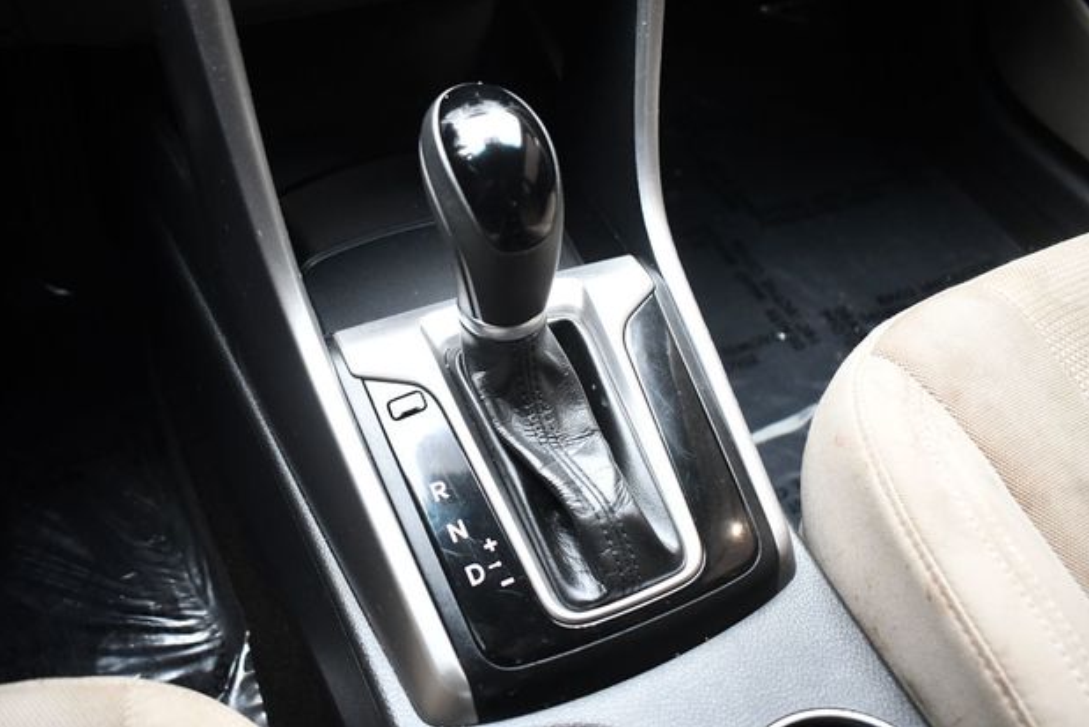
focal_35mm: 31
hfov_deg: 60.3
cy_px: 371
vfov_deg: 42.3
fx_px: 938
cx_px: 528
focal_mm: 20
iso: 1800
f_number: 3.5
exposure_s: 1/125
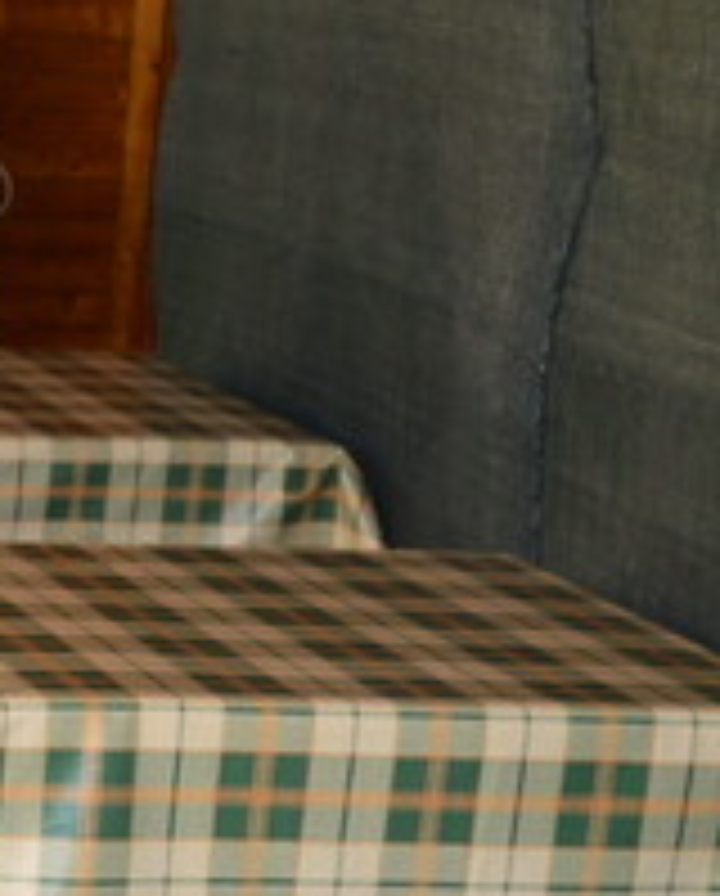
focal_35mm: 130
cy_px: 660
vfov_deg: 14.7
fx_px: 3452
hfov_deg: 11.3
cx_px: -464
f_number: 4
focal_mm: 18
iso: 220
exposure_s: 1/125
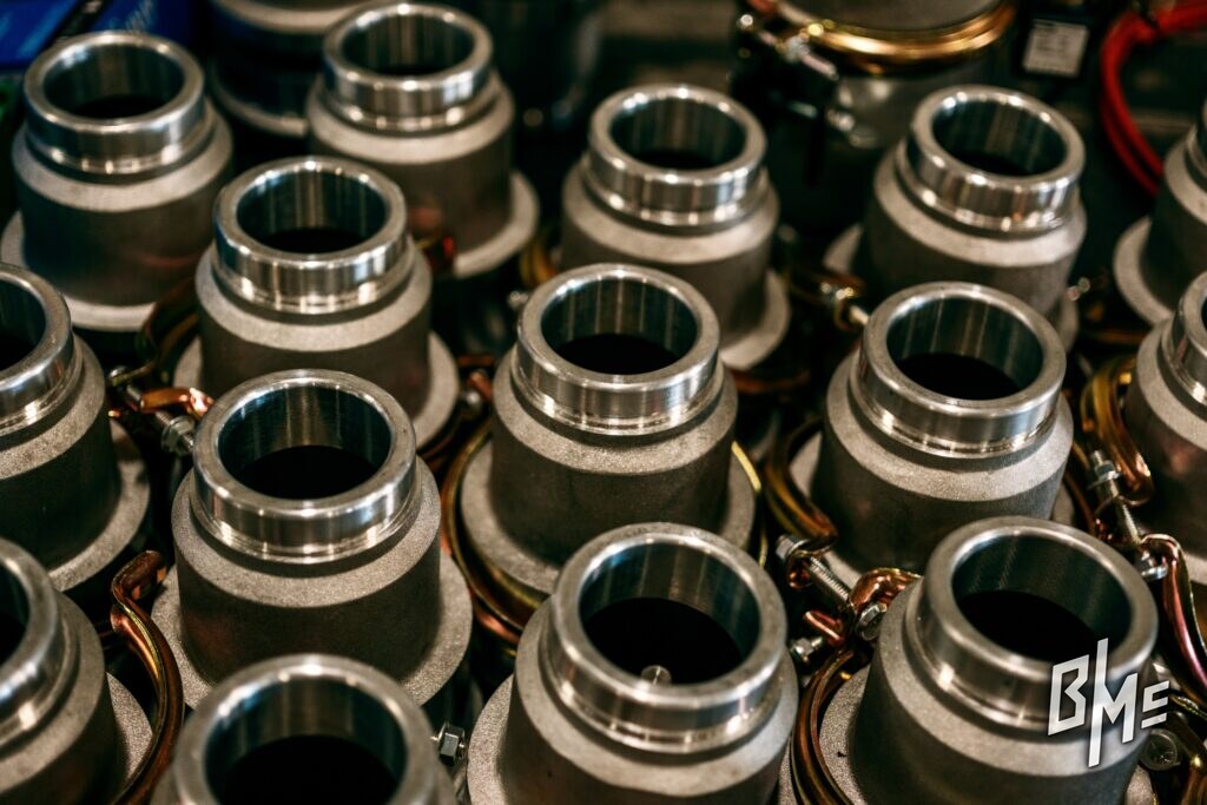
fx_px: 1677
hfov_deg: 39.6
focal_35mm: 50
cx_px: 604
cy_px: 402
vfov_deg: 27.0
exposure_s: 1/250
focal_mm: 33
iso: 320
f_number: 1.6
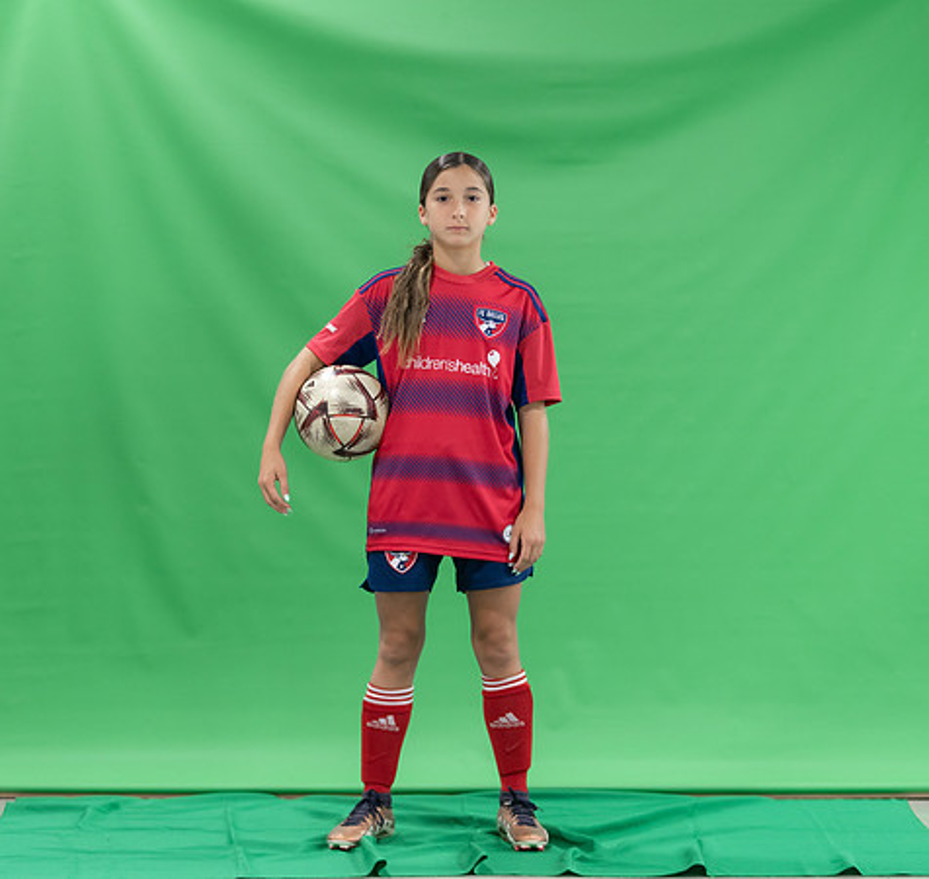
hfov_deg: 19.0
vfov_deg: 18.0
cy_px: 414
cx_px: 464
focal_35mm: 94
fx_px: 2770
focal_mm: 70
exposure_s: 1/250
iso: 1000
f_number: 2.8
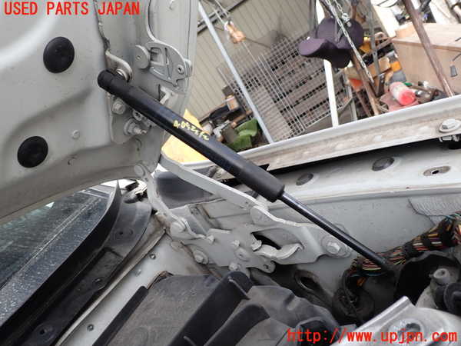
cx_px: 230
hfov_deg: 60.0
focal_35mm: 30
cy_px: 173
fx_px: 400
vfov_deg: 46.8
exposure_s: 1/320
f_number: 3.2
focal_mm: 5.4
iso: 100
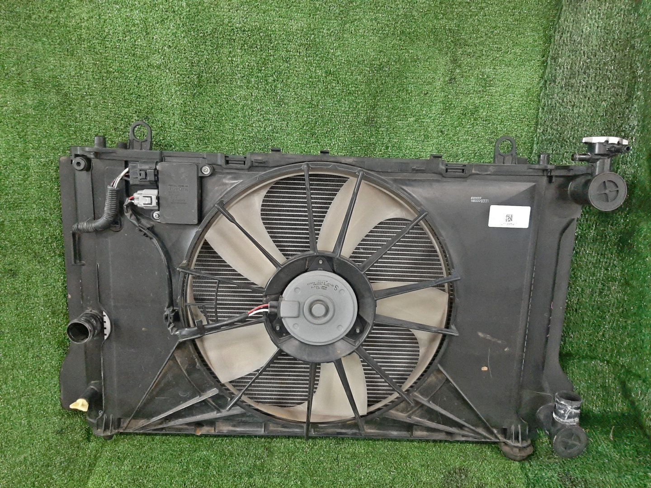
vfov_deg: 53.1
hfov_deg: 67.3
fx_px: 489
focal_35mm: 26
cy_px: 244
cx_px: 326
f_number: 1.7
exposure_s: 1/25
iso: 393
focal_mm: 3.93
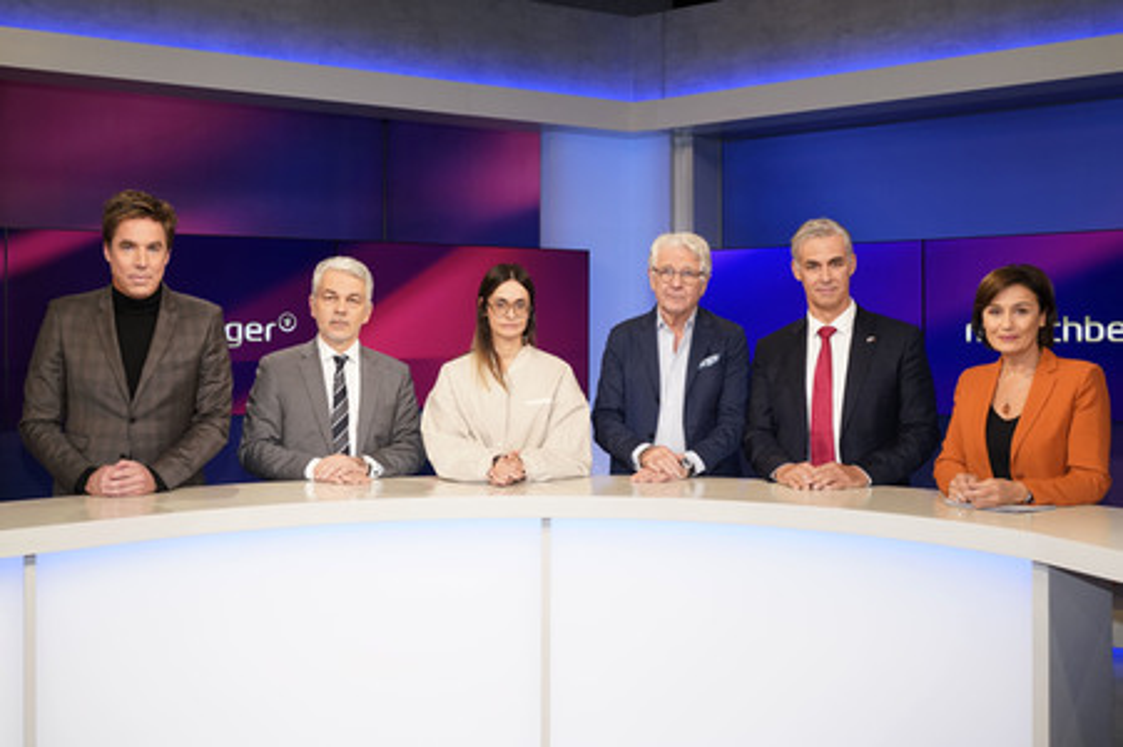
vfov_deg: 37.8
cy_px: 374
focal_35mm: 35
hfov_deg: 54.5
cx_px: 562
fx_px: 1091
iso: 2000
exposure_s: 1/125
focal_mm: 35
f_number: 5
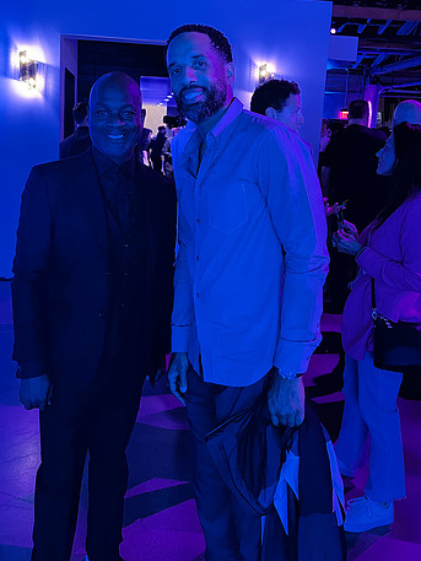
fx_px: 535
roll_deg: -2.7
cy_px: 212
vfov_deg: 54.7
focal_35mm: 33
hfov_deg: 42.9
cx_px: 181
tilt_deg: -7.0
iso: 640
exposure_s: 1/30
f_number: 1.5
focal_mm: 5.7
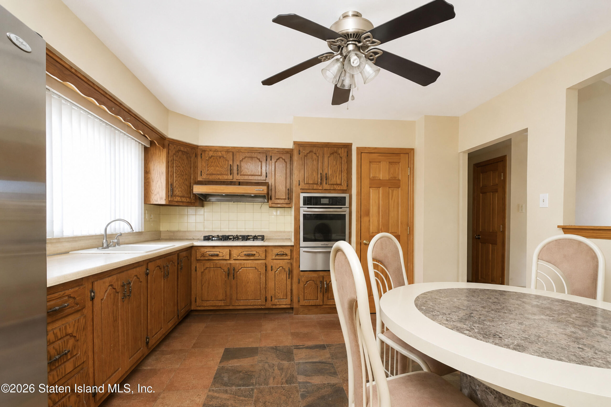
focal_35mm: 15
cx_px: 306
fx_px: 255
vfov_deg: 77.3
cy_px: 204
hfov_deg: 100.4
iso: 2000
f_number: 7.1
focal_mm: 10
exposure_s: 1/60
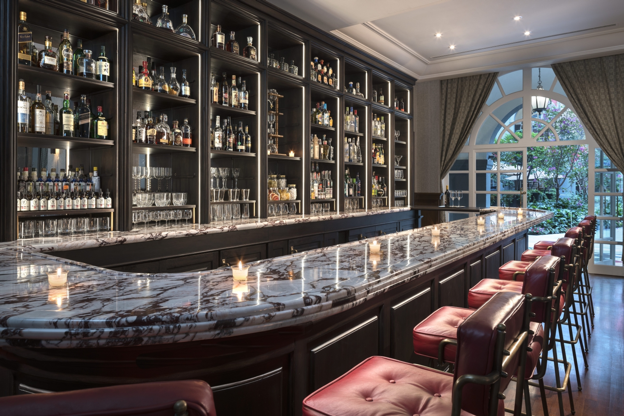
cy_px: 208
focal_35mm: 24
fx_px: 416
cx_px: 312
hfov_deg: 73.7
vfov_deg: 53.1
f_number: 11
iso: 100
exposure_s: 2.5
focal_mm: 24
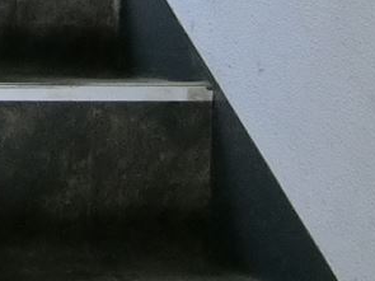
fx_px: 1115
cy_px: -197
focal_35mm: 103
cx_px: -198
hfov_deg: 17.1
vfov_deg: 13.2
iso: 500
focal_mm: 4.06
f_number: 2.7
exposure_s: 1/30
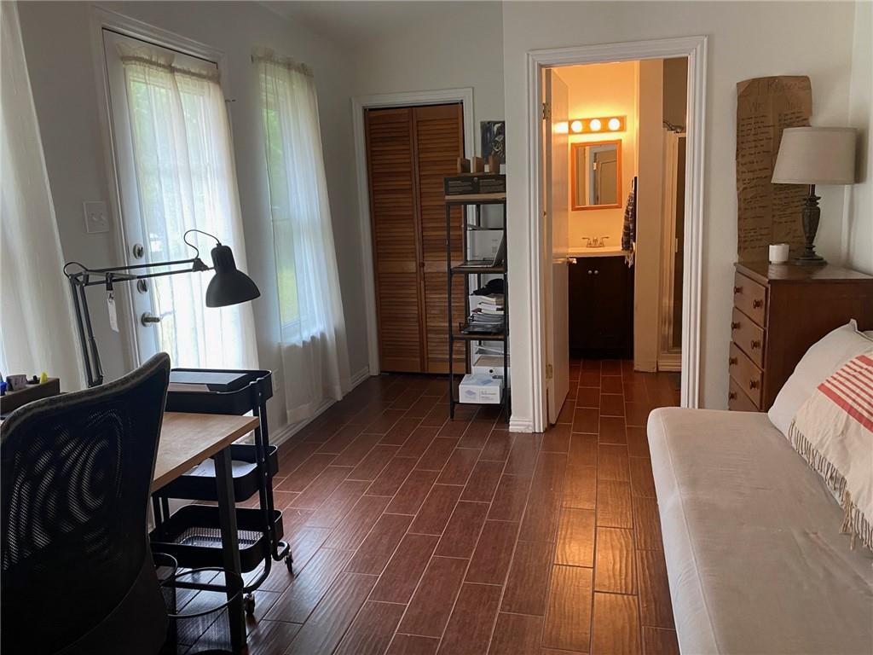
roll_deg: +5.1
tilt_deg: -11.0
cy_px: 328
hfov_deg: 67.3
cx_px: 436
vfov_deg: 53.1
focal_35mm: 26
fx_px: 656
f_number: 1.8
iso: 200
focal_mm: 4.25
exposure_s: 1/60
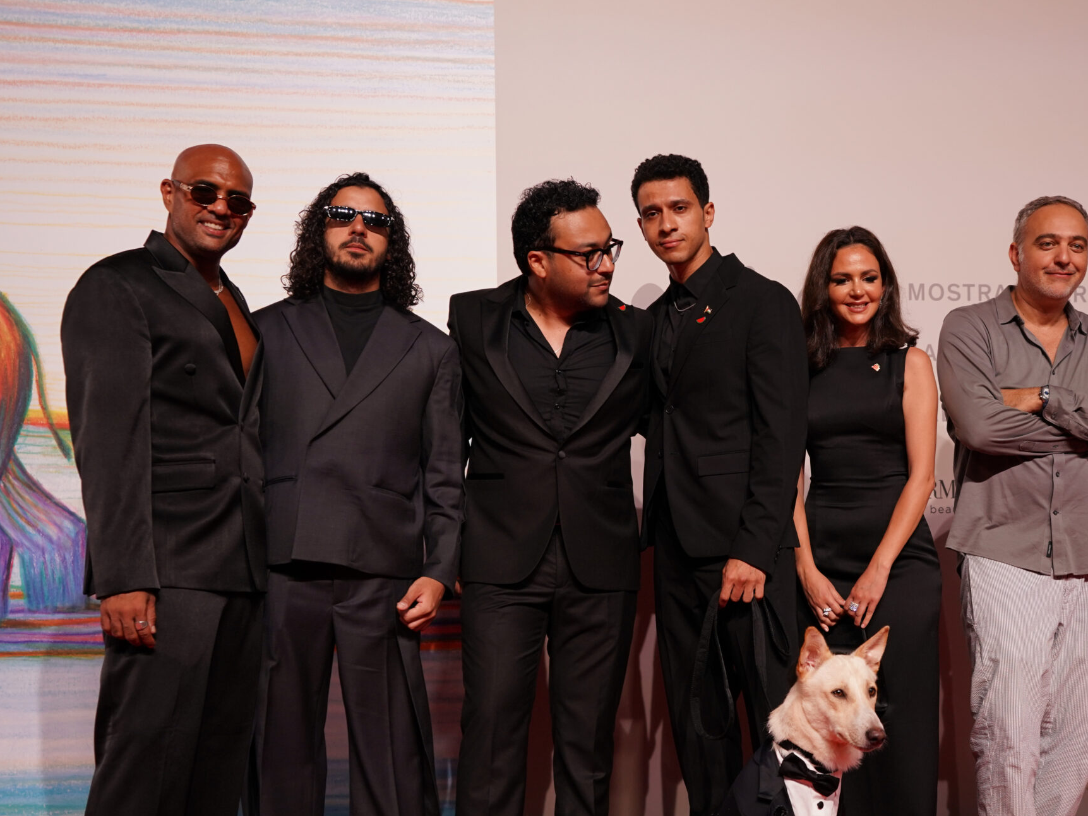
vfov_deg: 29.0
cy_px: 513
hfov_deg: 37.7
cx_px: 745
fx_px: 1571
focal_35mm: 50
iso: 800
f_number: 2.8
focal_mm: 35
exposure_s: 1/250
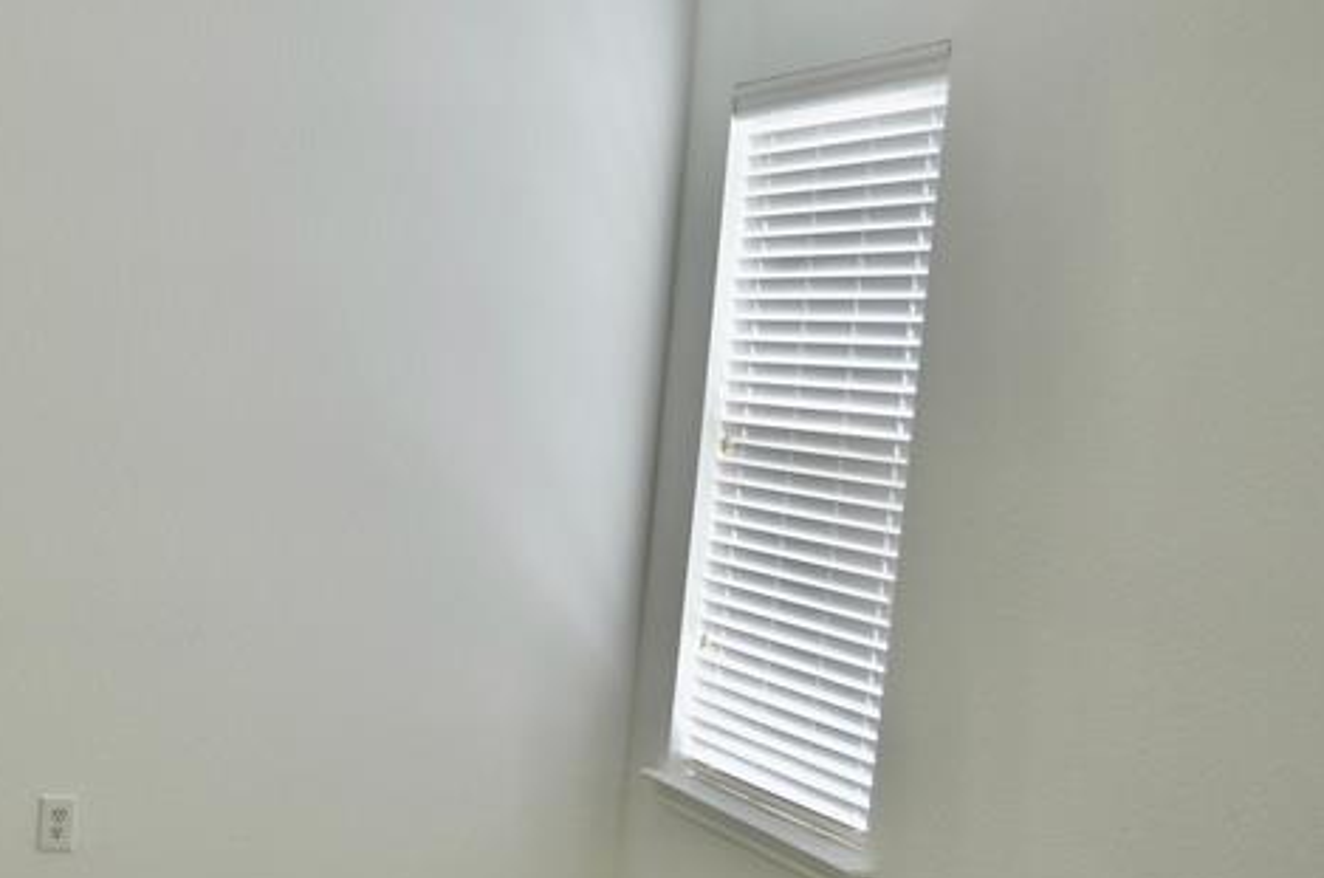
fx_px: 2166
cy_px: 726
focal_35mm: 59
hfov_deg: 31.3
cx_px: -20
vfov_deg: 22.5
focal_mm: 18
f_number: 3.5
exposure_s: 1/40
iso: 400
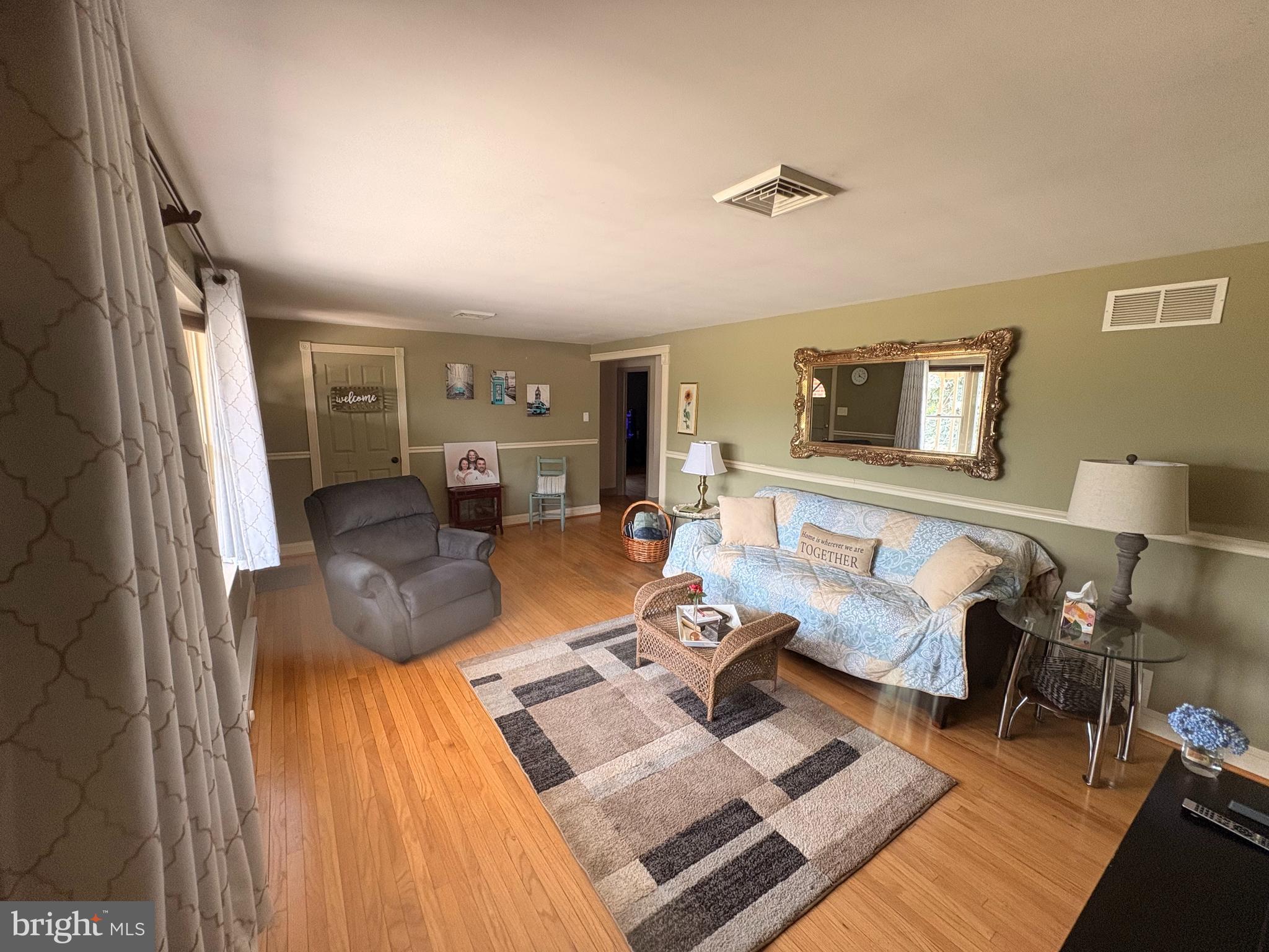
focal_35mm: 14
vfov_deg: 85.7
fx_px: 513
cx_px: 634
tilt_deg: -9.1
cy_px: 476
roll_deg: -0.7
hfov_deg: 102.1
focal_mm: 2.22
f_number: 2.2
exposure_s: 1/99
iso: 200
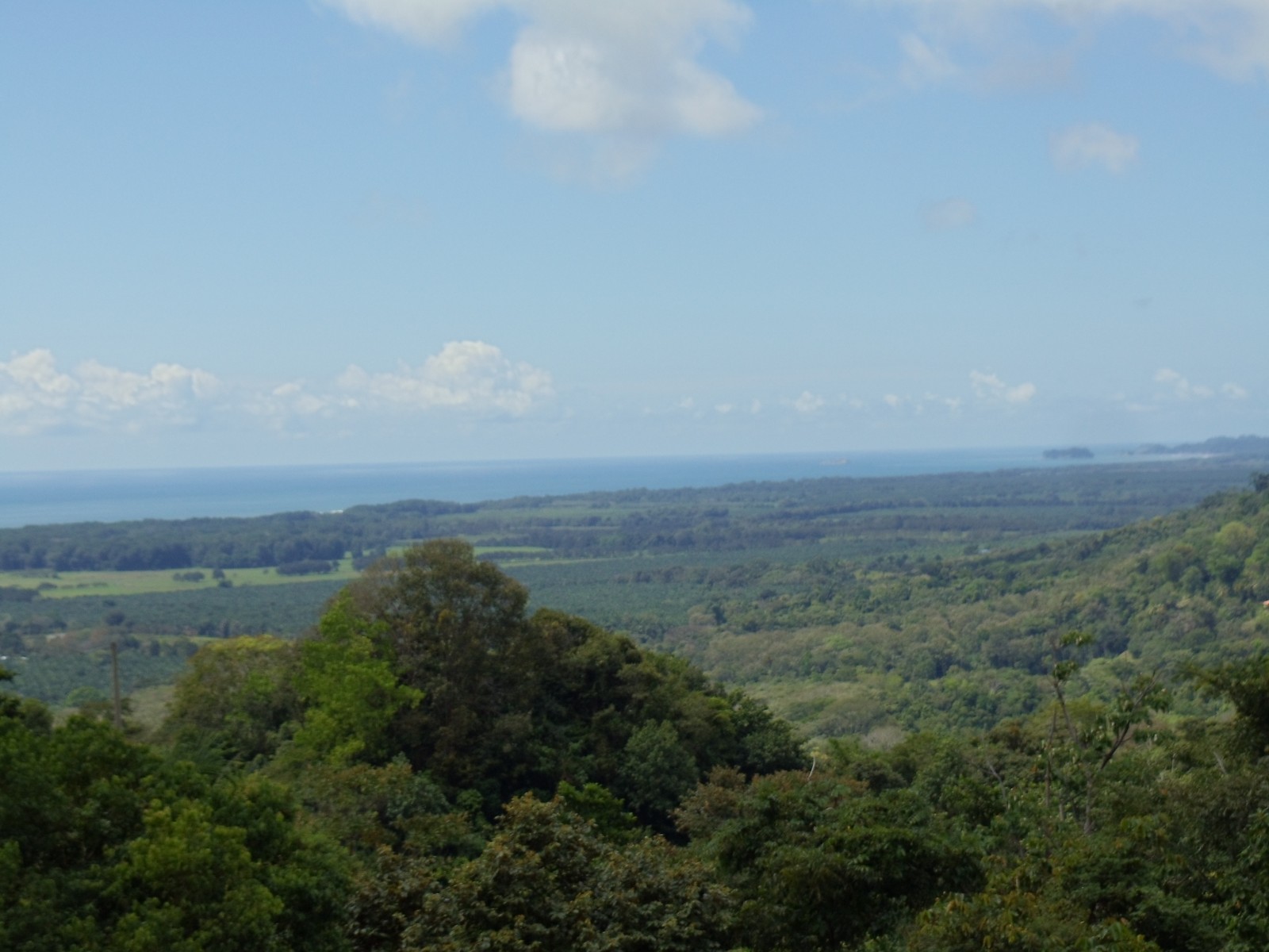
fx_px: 3336
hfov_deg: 21.5
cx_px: 634
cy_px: 476
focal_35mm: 91
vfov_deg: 16.2
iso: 80
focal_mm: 12.35
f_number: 9.3
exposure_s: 1/160
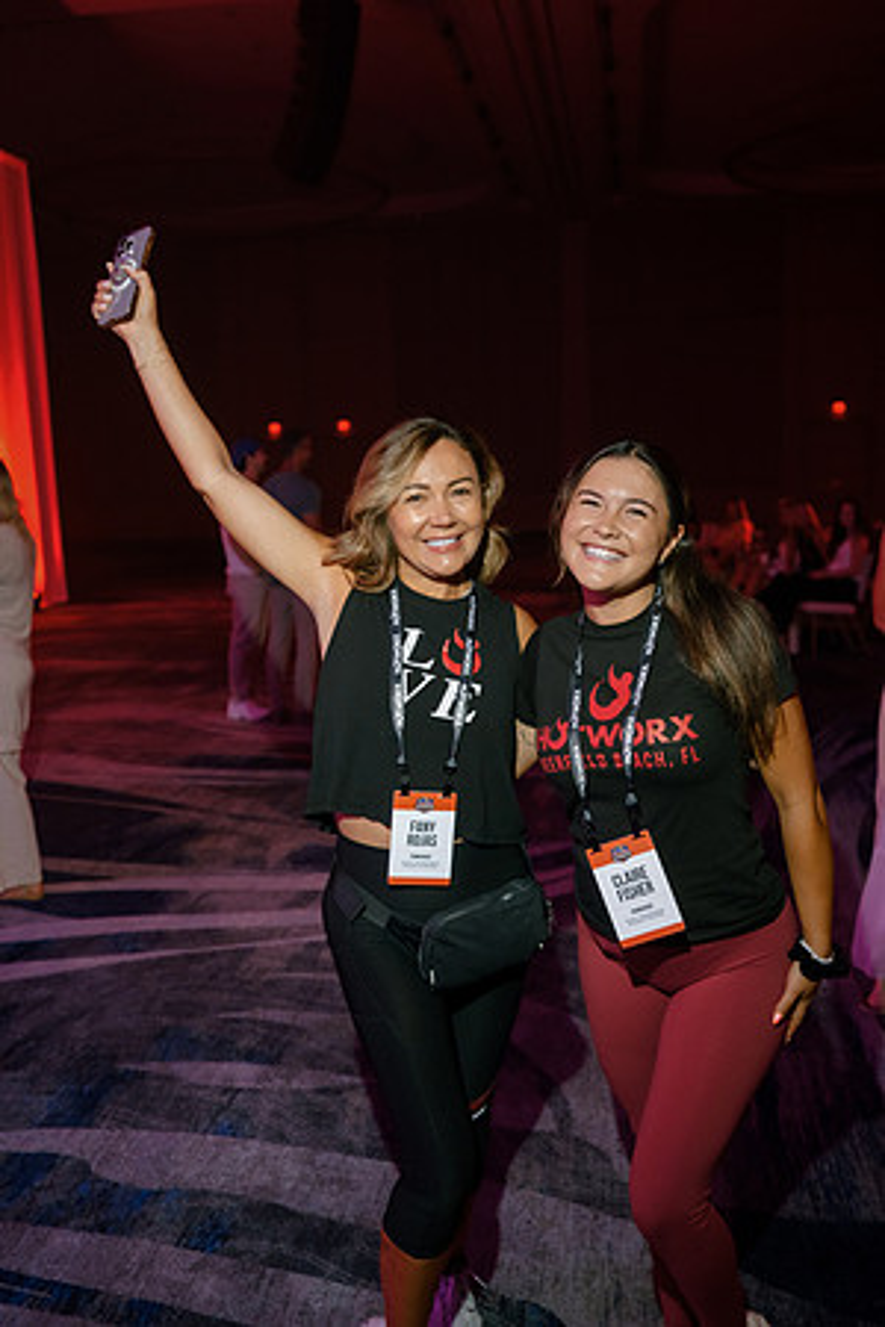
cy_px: 664
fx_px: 1291
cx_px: 442
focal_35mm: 35
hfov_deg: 37.9
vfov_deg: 54.4
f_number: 4
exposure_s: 1/160
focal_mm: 35
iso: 1250
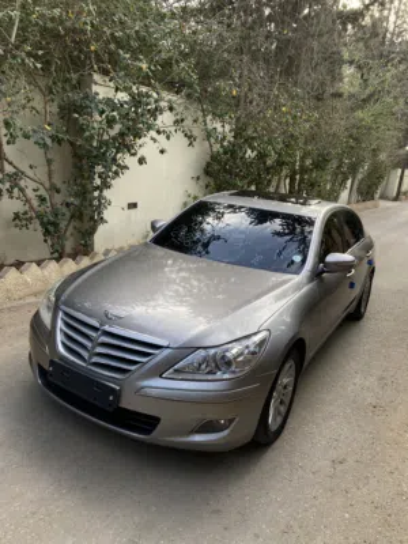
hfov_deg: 53.1
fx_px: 409
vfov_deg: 67.3
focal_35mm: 26
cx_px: 204
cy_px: 272
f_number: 1.8
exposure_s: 1/200
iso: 32
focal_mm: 4.25
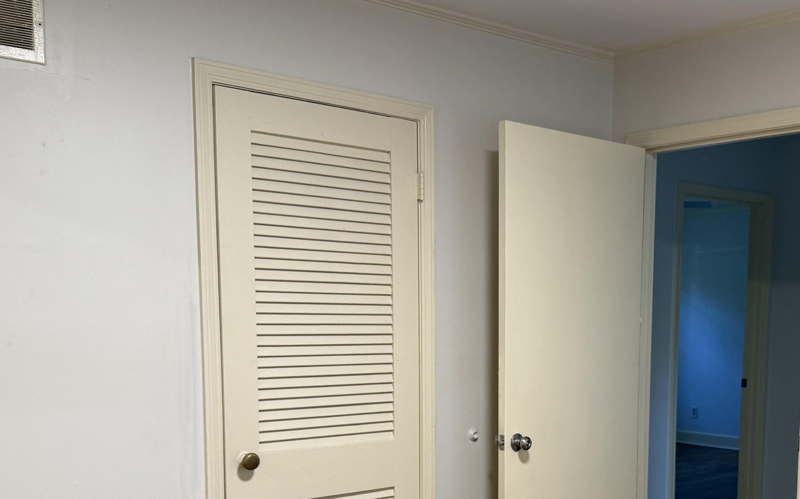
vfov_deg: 27.7
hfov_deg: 43.7
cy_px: 431
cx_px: 538
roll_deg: -0.4
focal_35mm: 45
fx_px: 981
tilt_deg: -5.9
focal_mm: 6.76
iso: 160
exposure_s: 1/60
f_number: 1.78
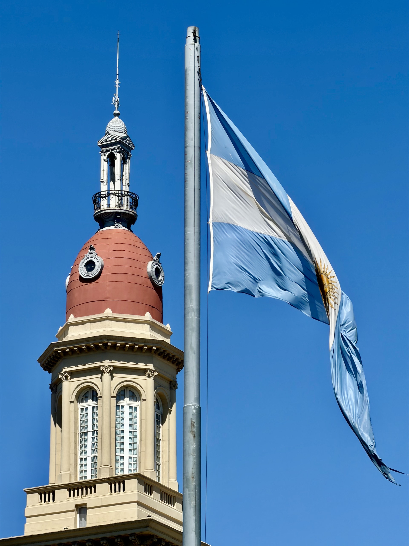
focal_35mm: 200
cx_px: 204
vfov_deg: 9.9
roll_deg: -0.1
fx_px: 3151
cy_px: 273
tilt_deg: +19.7
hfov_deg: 7.4
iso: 16
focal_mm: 16.89
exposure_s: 1/654
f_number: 2.8
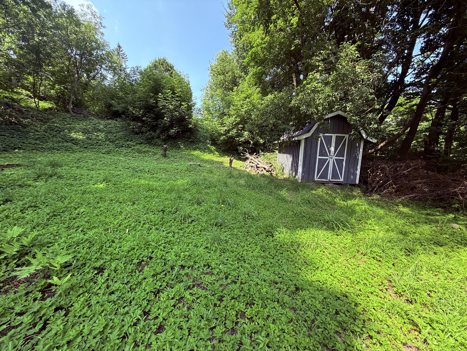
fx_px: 189
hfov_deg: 102.1
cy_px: 176
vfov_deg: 85.7
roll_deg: -0.5
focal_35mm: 14
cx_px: 234
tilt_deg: -4.7
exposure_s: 1/220
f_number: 2.2
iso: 50
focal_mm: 2.22
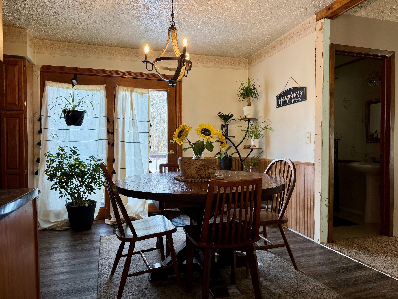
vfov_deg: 56.8
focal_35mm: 24
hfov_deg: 71.6
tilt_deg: -1.5
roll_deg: -0.1
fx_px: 276
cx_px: 199
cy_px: 150
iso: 200
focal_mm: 6.76
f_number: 1.78
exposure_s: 1/120
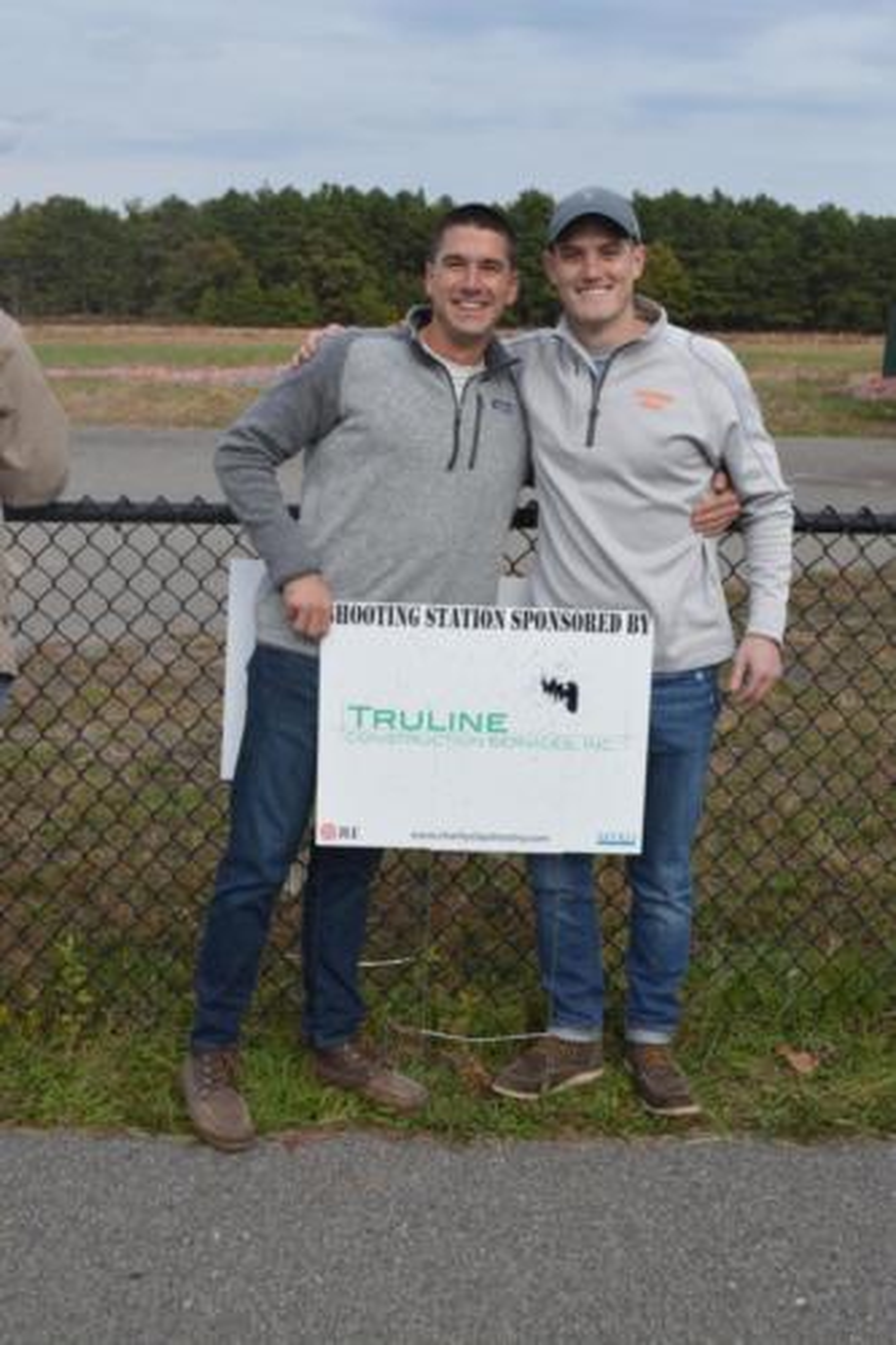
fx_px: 1457
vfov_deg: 49.6
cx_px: 448
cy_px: 672
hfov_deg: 34.2
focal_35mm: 39
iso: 100
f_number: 7.1
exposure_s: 1/200
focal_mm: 26
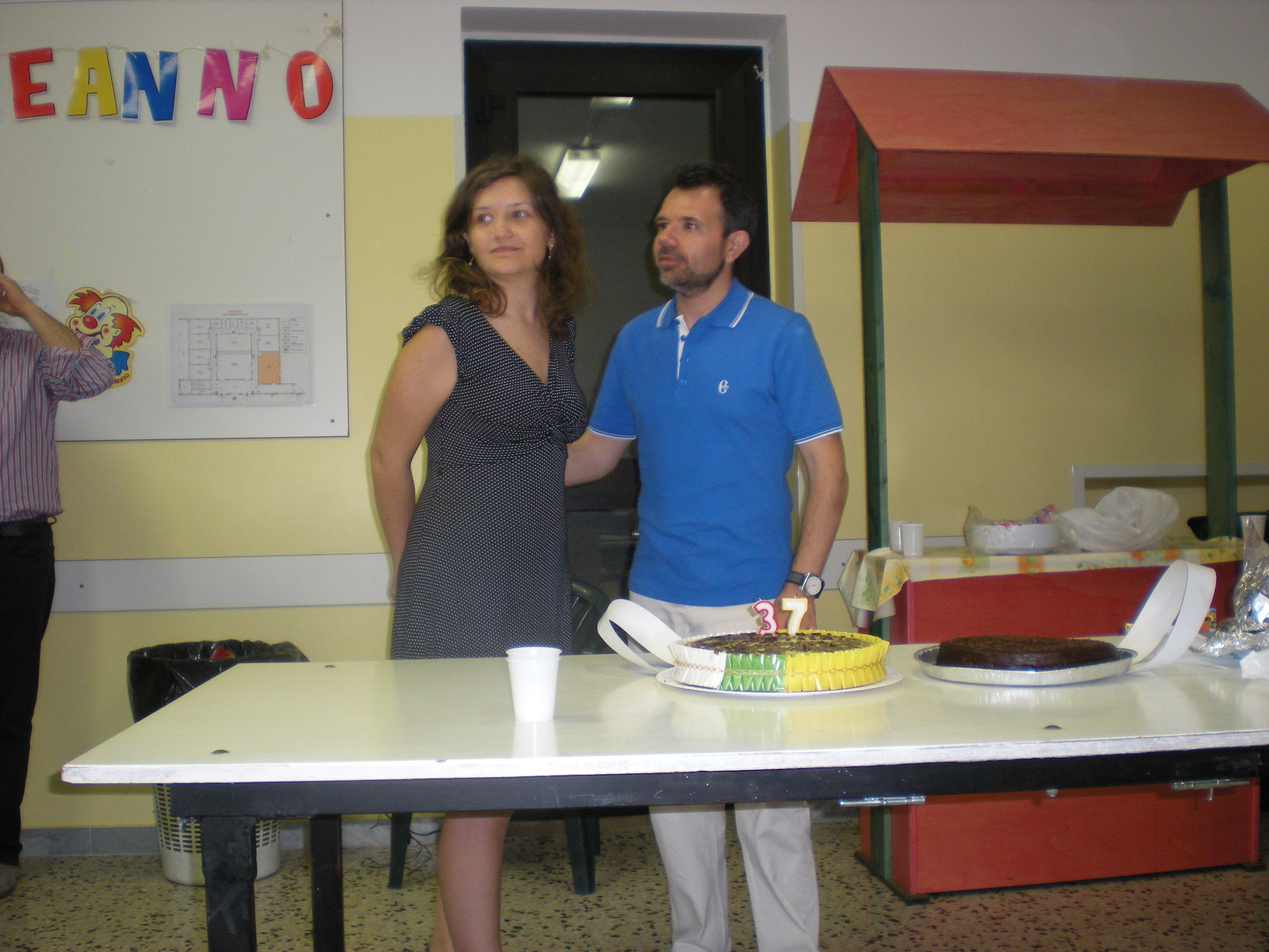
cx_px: 634
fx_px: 1393
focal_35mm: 38
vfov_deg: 37.7
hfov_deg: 49.0
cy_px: 476
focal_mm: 6.3
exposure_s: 1/30
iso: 160
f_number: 3.1
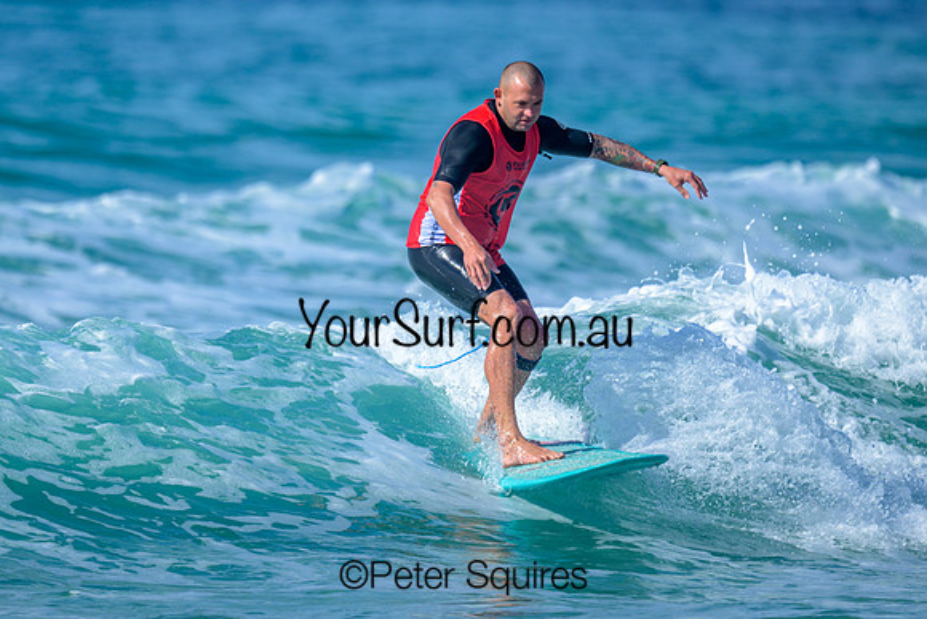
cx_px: 290
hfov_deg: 1.9
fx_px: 28330
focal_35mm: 1100
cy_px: 230
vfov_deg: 1.3
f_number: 6.3
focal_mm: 800
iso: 250
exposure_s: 1/2000
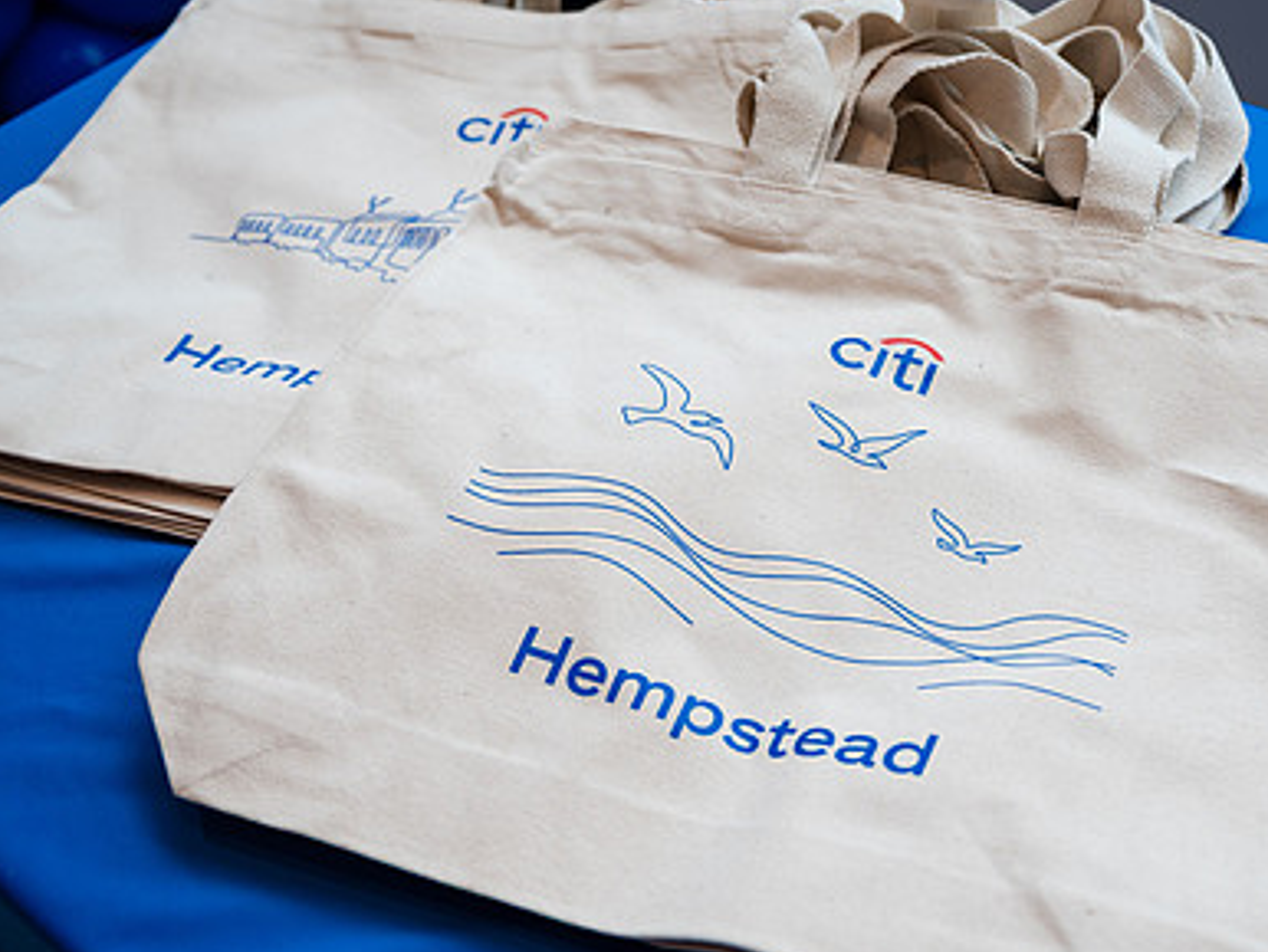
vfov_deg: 32.2
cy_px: 455
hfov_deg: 41.5
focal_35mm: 45
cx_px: 849
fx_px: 1649
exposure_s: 1/250
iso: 320
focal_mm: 29
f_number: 3.2
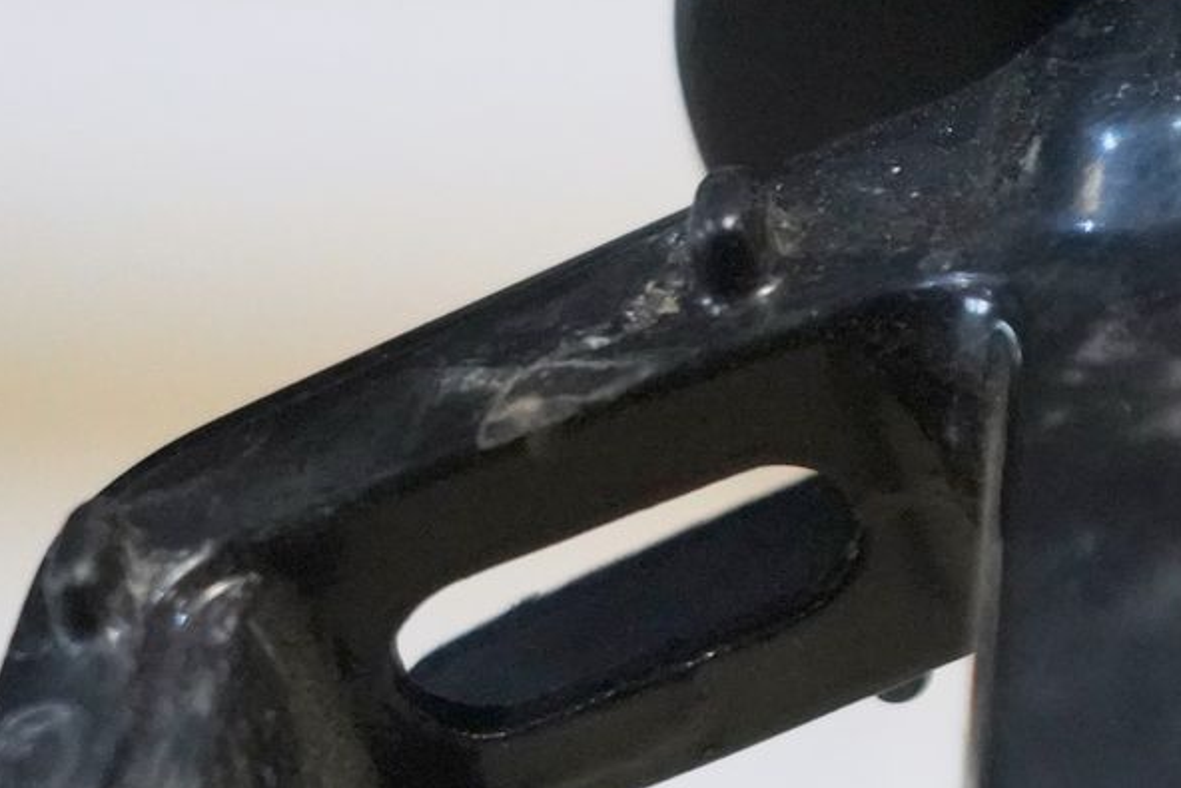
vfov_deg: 6.7
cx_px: 1760
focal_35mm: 206
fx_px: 6759
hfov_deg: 9.7
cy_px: 31
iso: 10000
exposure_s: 1/200
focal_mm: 61
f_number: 5
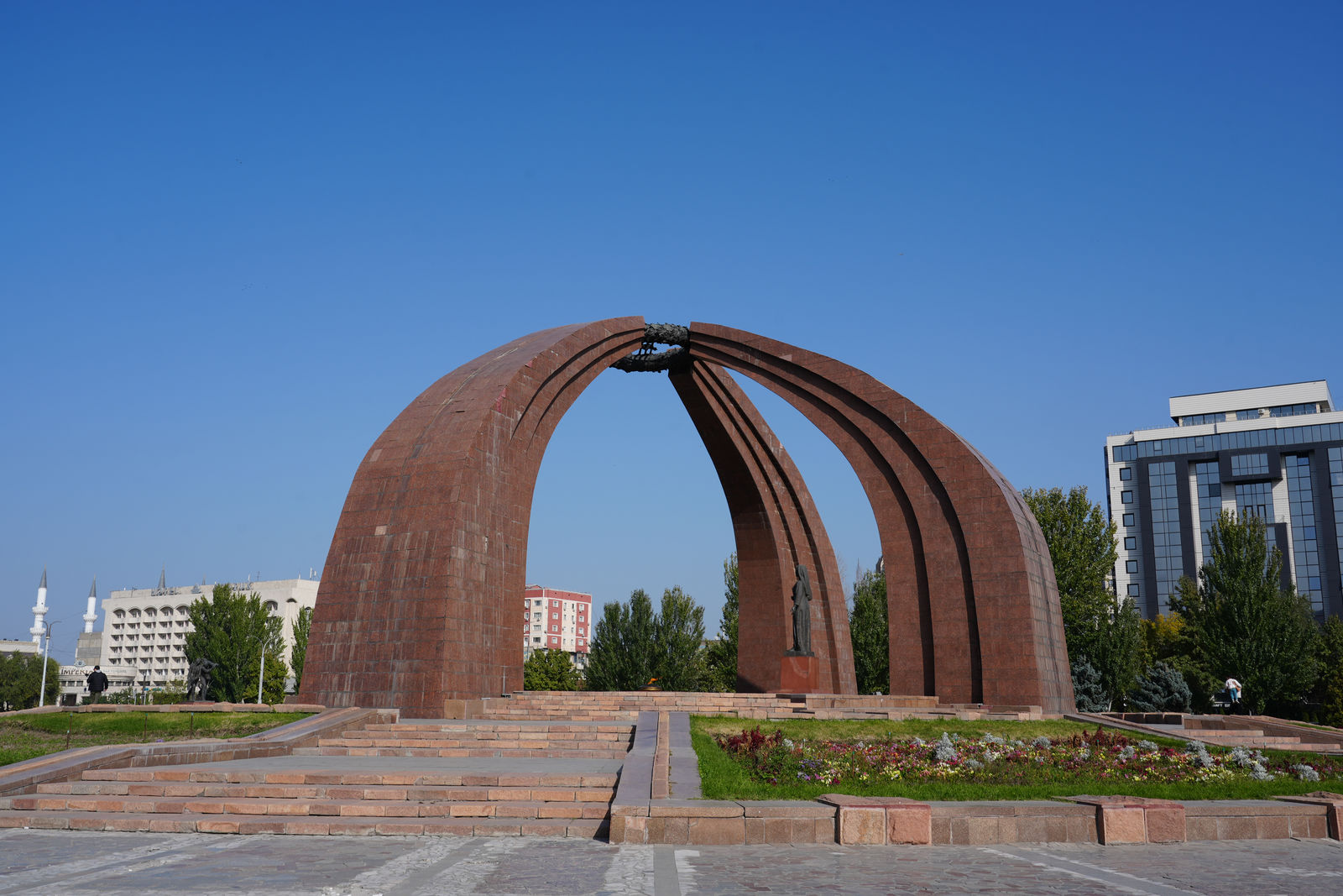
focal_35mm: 32
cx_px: 672
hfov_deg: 58.7
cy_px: 448
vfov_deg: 41.1
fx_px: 1194
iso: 100
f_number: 10
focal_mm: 32
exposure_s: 1/250
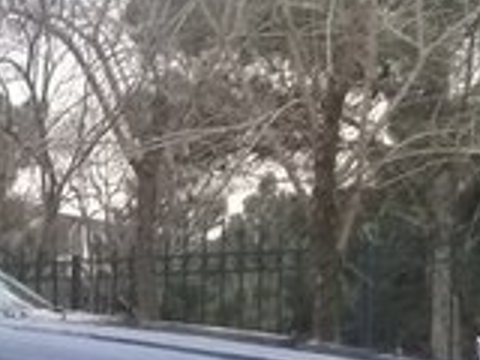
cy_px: 560
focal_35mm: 128
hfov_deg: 14.3
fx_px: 1775
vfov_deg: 11.1
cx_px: -264
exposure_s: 1/33
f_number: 2.2
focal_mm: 3.3
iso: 125
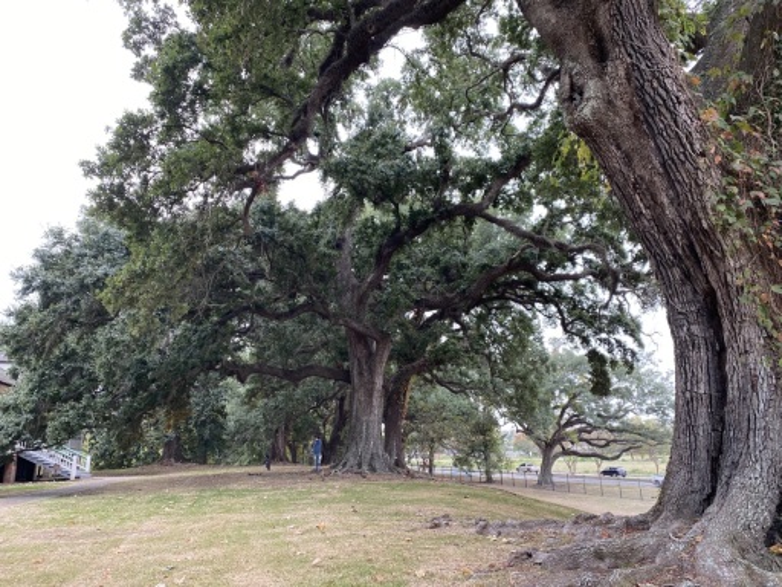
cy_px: 294
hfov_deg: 67.3
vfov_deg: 53.1
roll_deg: +1.4
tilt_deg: +15.3
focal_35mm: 26
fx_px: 587
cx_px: 391
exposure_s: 1/60
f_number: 1.8
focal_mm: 4.25
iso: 125
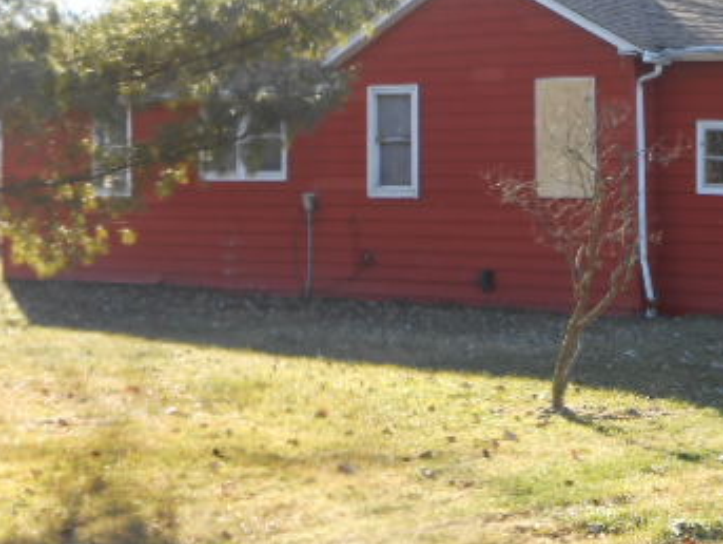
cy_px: 179
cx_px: 618
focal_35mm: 82
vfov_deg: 18.0
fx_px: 1714
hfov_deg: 23.3
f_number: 4.5
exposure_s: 1/100
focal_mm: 7.8
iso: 80
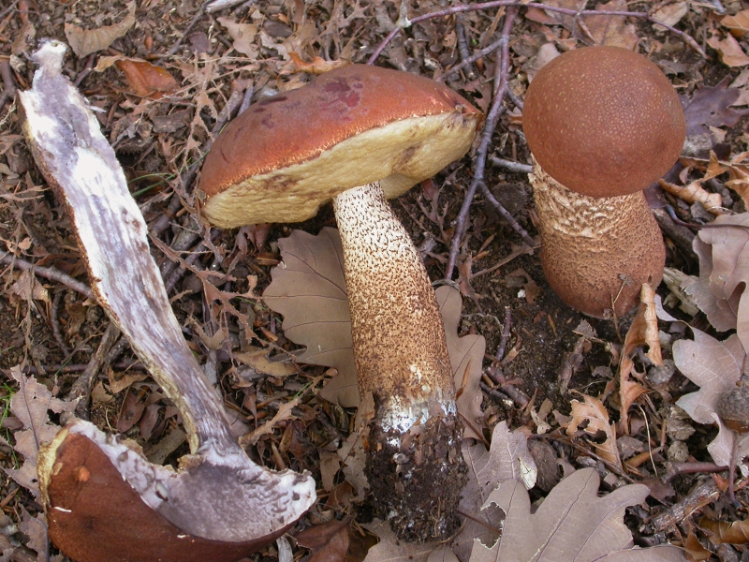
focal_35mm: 76
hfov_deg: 25.7
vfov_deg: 19.4
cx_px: 374
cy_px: 281
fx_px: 1644
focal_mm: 15.8
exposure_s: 1/11.8
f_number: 3.4
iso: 100
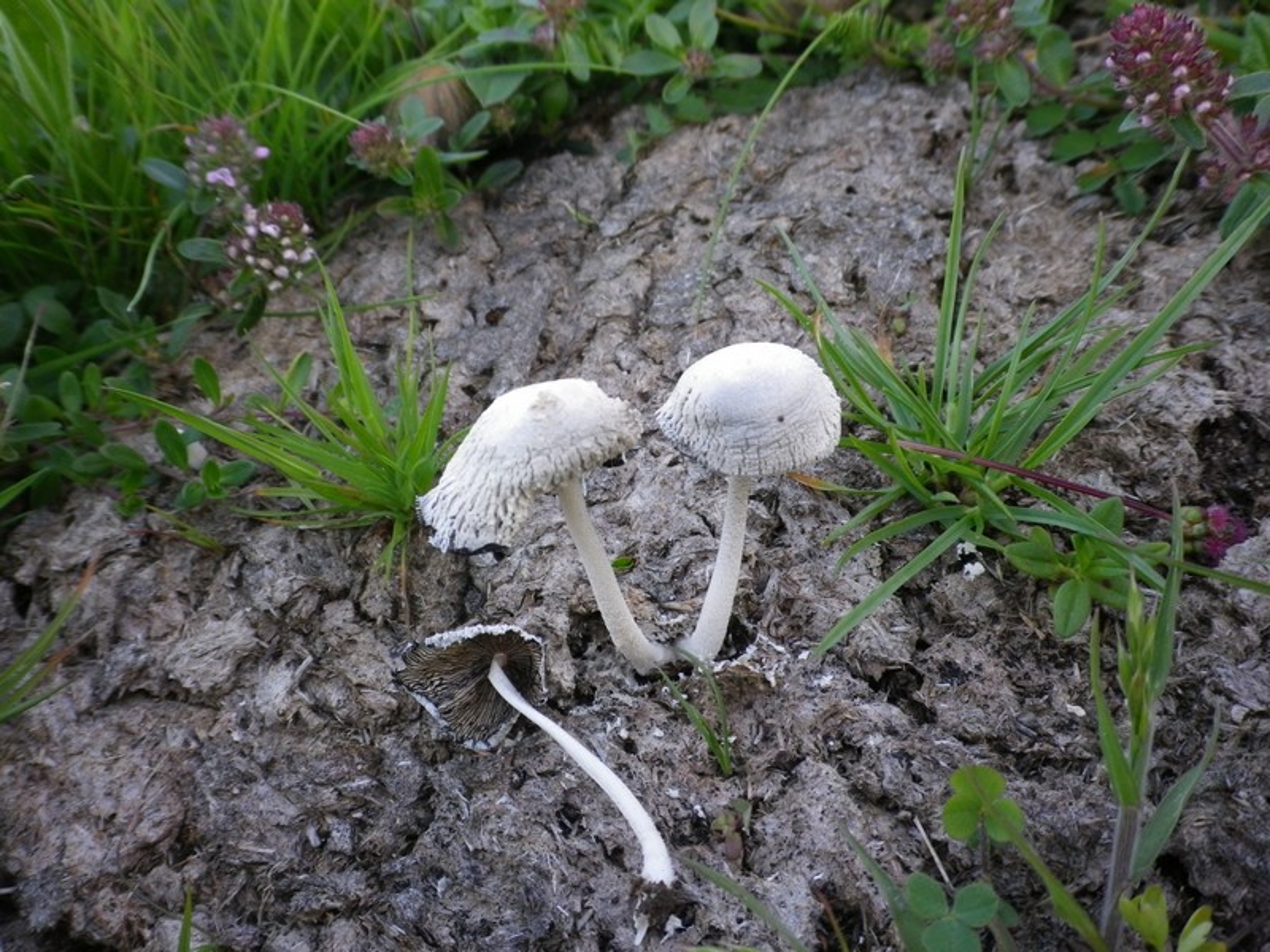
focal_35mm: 35
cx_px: 635
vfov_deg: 40.7
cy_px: 476
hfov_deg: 52.6
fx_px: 1284
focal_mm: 6.36
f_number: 3.9
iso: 125
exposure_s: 1/100
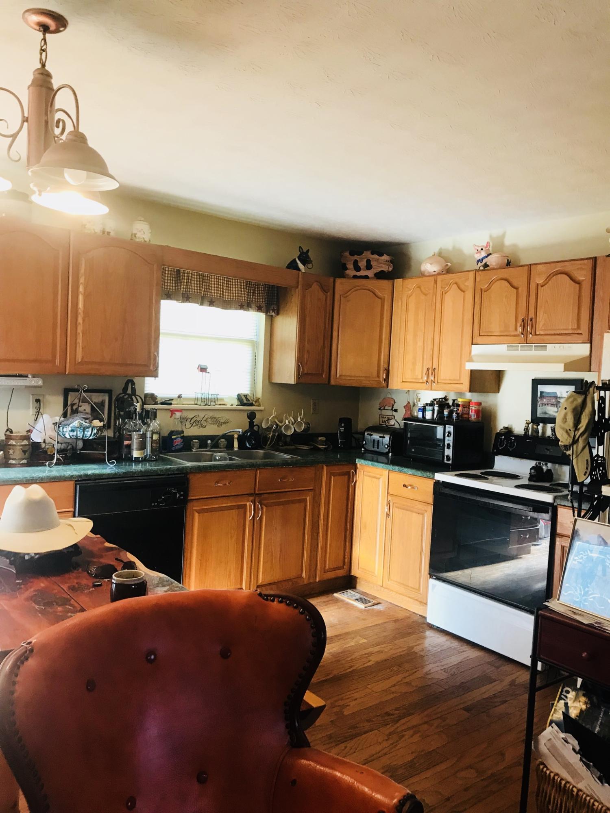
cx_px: 305
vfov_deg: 63.4
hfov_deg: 49.7
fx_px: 658
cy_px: 406
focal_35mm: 28
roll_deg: -3.4
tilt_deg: -1.8
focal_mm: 3.99
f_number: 1.8
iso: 40
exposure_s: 1/17
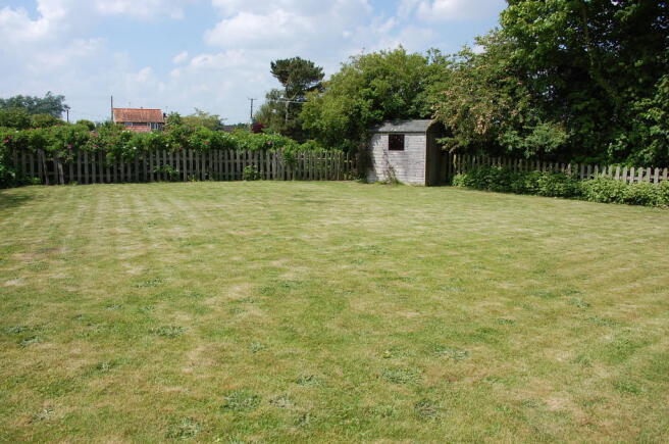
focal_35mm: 27
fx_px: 501
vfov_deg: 47.8
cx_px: 334
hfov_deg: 67.5
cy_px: 222
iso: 200
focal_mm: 18
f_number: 9
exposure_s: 1/320
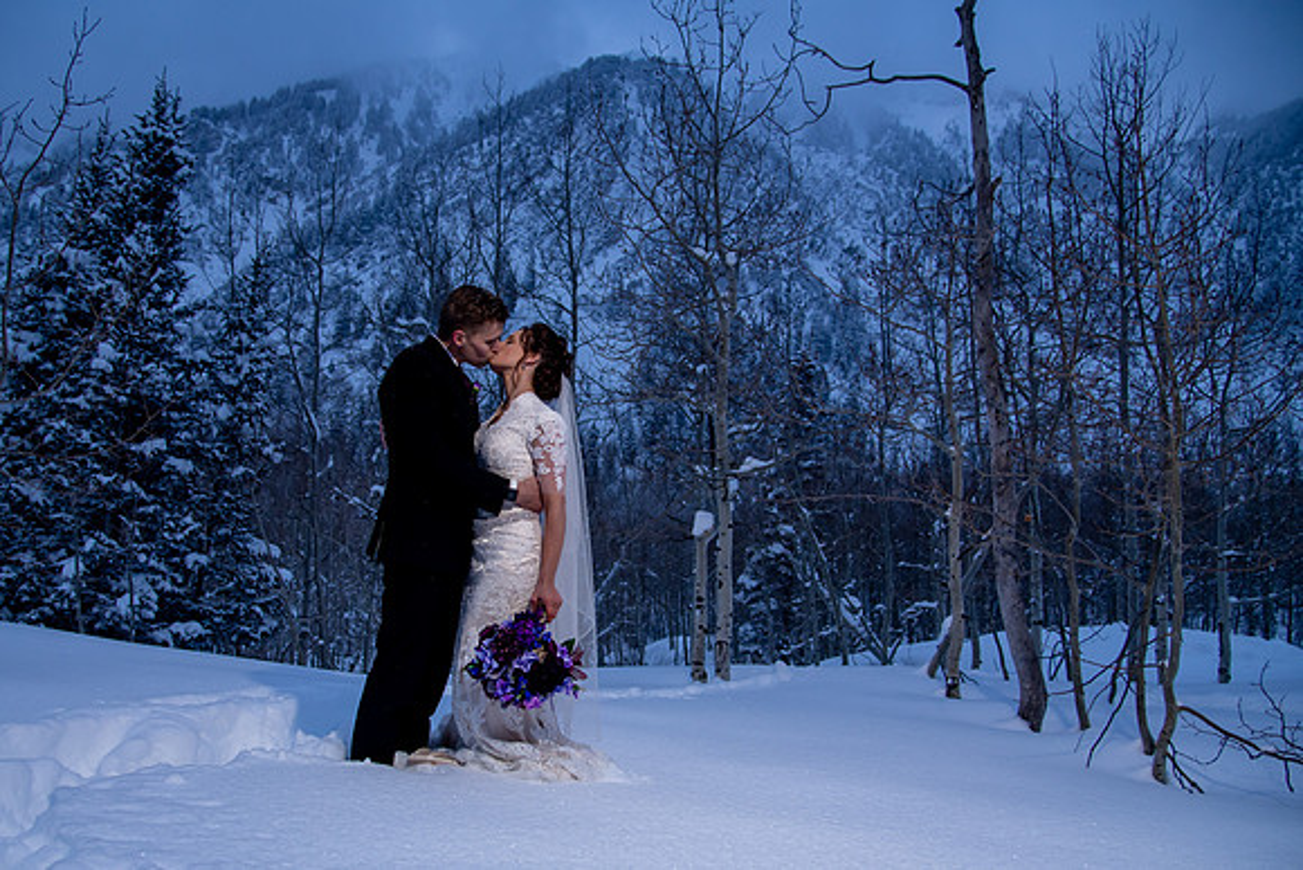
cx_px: 567
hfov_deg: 62.4
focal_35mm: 30
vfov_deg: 44.1
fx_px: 1070
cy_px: 511
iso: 640
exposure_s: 1/125
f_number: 4
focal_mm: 24
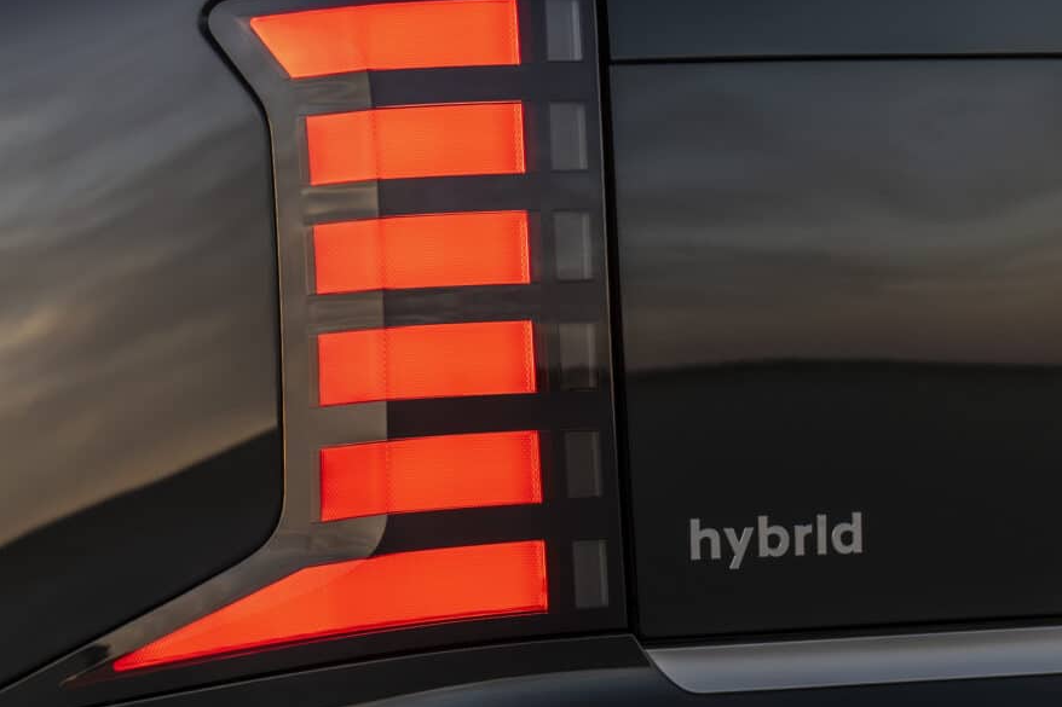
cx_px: 478
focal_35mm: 226
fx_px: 6665
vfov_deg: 6.1
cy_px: 340
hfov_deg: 9.1
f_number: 5
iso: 64
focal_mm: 160
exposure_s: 1/15
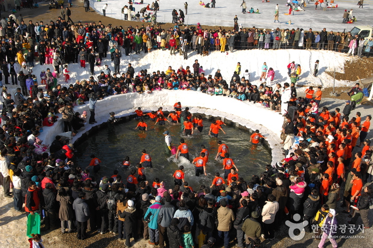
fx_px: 404
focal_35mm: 39
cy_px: 124
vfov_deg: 34.1
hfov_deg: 49.6
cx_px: 186
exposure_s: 1/350
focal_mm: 26
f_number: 6.3
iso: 100
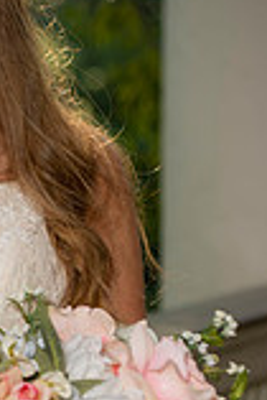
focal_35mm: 281
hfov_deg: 4.9
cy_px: 311
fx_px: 3119
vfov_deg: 7.3
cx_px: -108
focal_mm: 98
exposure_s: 1/250
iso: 100
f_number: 4.5
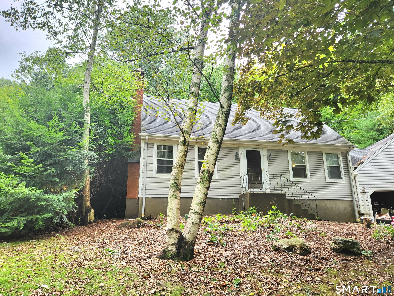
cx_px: 197
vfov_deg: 58.9
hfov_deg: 73.9
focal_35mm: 23
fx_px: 262
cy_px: 148
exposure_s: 1/182
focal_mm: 5.4
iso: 25
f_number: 1.8
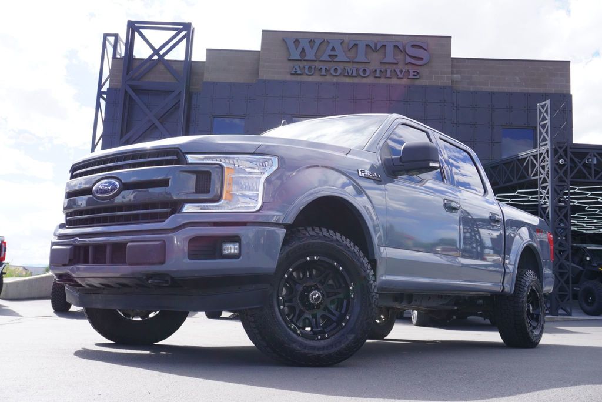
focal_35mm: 38
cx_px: 301
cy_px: 201
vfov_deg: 35.5
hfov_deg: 51.3
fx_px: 627
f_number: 8
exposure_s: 1/100
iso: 100
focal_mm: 25
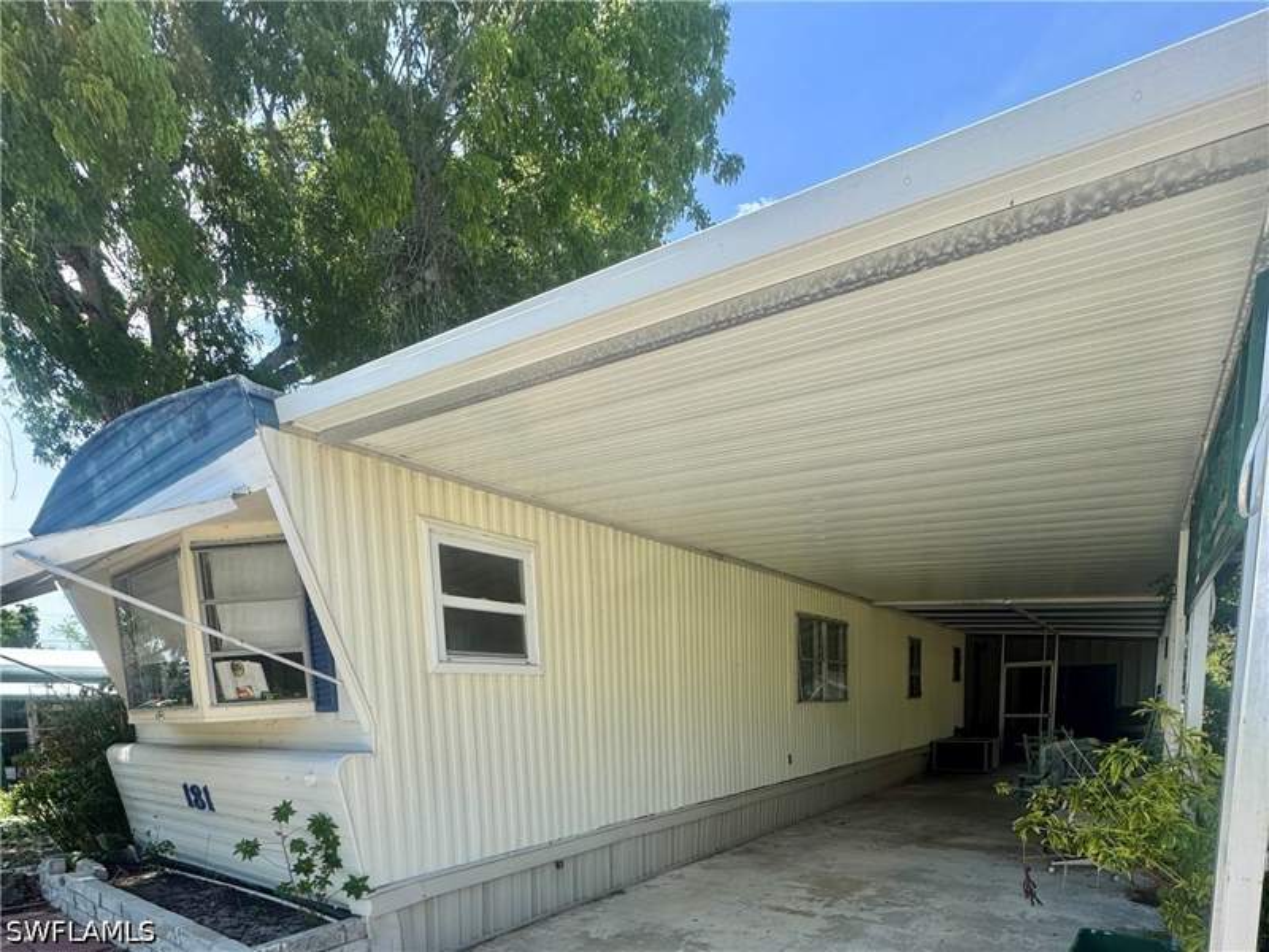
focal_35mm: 14
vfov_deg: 85.7
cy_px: 476
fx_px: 513
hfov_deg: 102.1
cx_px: 634
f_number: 2.2
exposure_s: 1/910
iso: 40
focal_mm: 2.22
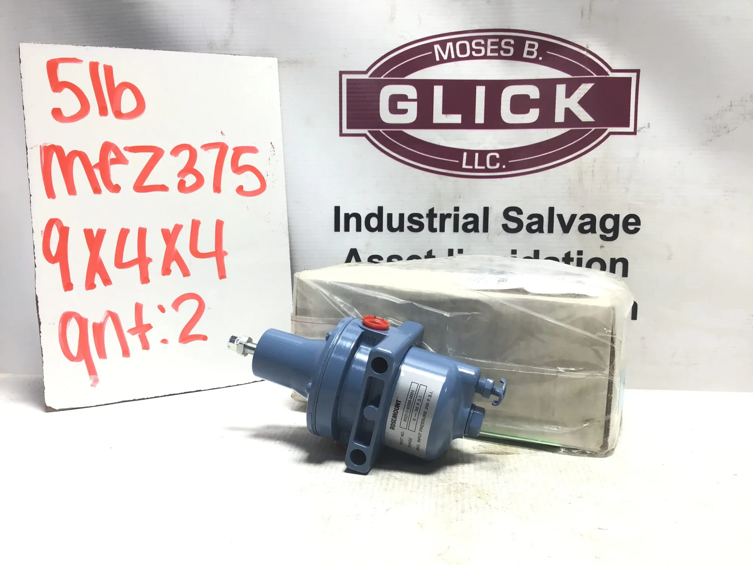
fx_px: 674
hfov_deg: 58.4
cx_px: 376
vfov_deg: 45.4
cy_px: 282
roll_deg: -1.2
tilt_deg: -7.8
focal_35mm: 31
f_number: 2.4
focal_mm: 3.3
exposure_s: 1/120
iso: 40
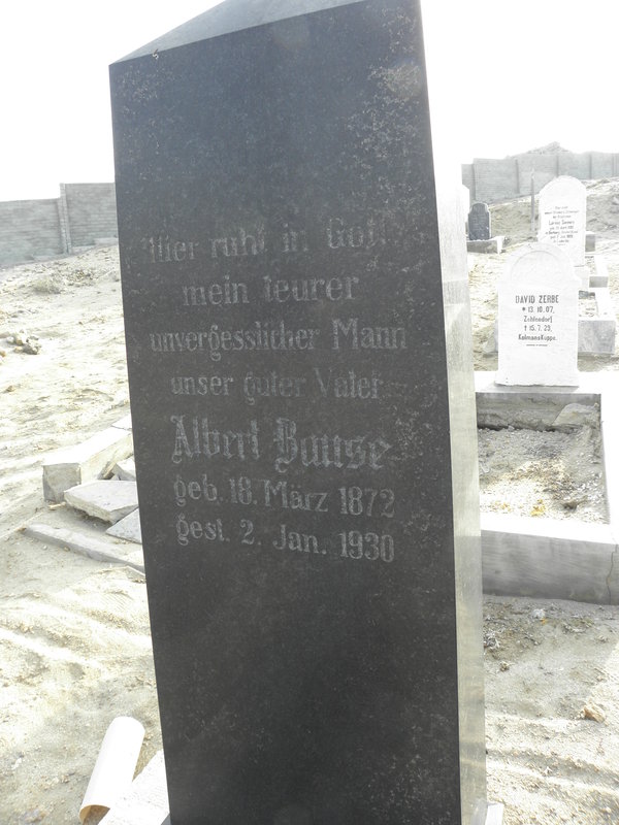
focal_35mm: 26
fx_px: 620
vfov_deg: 67.3
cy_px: 412
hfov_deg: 53.1
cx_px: 310
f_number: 4.5
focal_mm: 4.6
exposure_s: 1/60
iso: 64
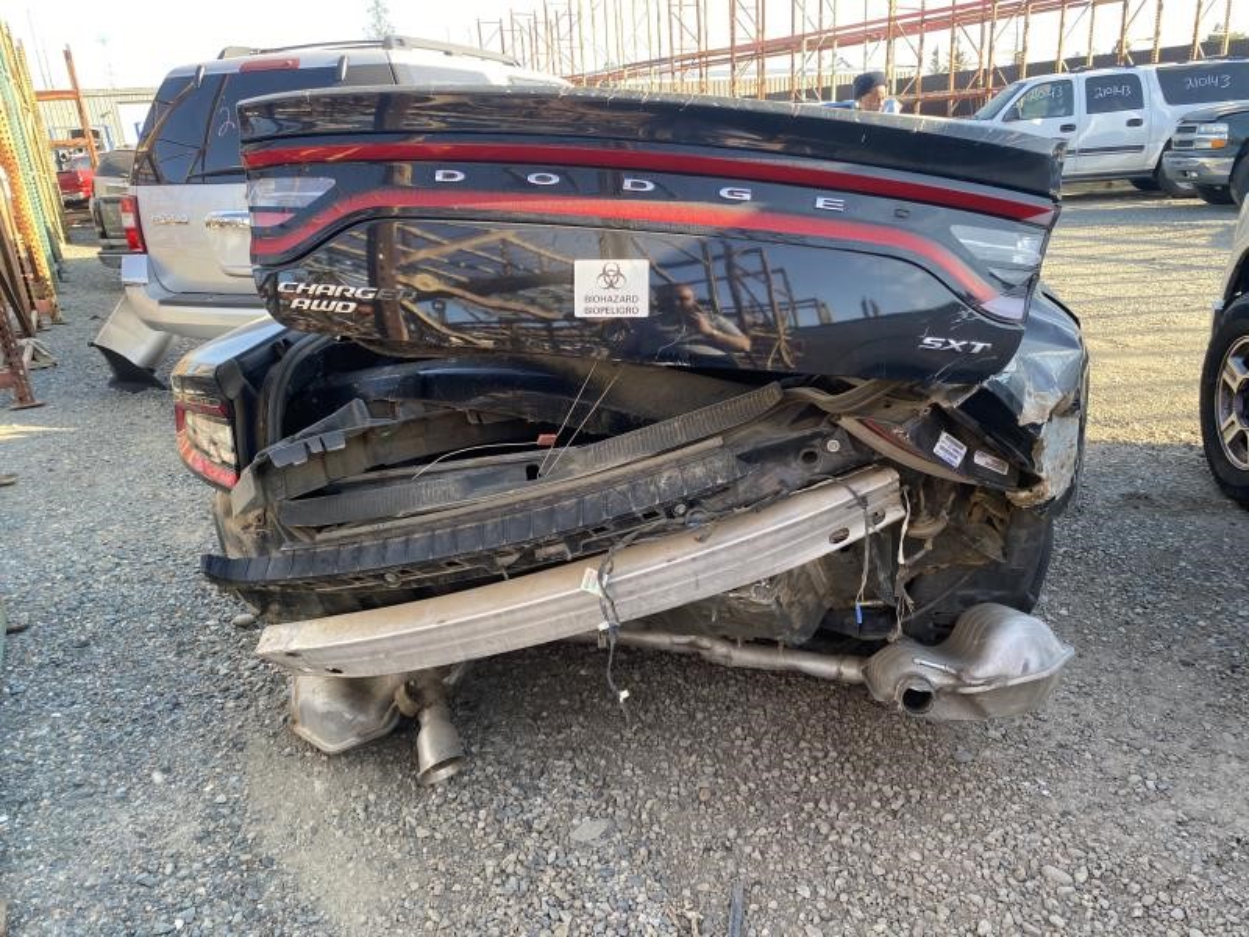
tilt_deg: -17.3
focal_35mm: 26
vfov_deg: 53.1
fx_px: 938
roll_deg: +3.9
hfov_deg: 67.3
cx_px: 624
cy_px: 468
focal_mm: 4.25
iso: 32
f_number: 1.8
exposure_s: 1/155
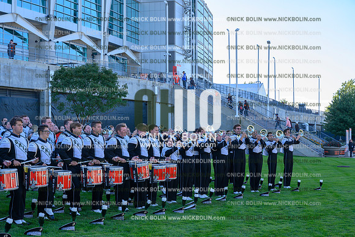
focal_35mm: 70
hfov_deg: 28.8
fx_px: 690
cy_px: 118
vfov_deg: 19.5
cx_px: 178
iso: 800
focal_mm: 70
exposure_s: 1/640
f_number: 8
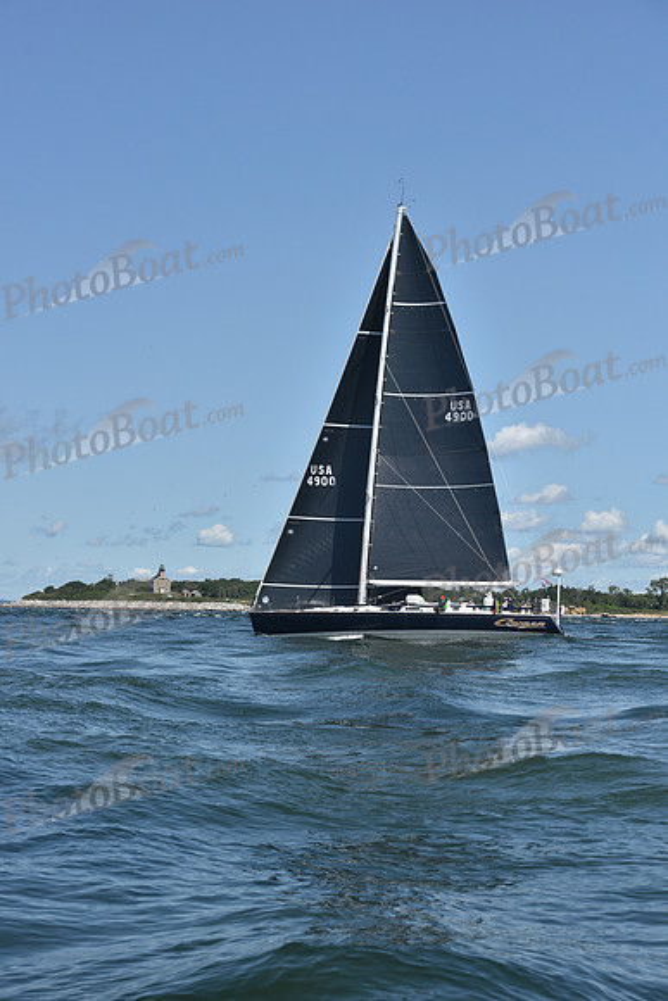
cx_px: 334
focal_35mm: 70
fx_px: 1947
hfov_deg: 19.5
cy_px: 500
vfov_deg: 28.8
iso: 250
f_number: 9
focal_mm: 70
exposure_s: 1/1000
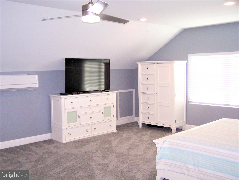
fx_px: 262
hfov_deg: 49.0
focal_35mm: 38
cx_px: 120
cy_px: 90
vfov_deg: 37.7
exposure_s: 1/60
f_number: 2.8
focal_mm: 6.3
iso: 140
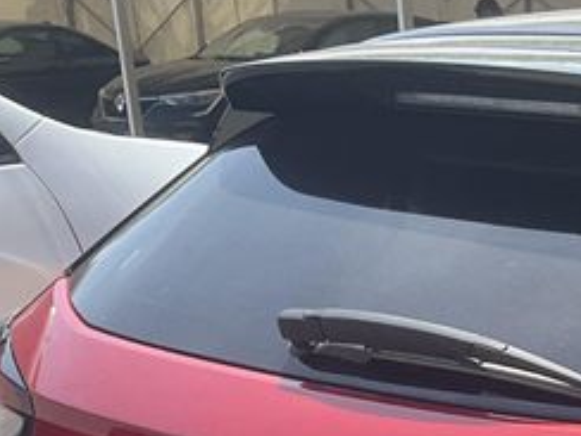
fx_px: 1594
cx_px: 760
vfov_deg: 14.7
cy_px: 622
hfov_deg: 19.1
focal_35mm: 95
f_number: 1.8
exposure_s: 1/683
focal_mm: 3
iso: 25
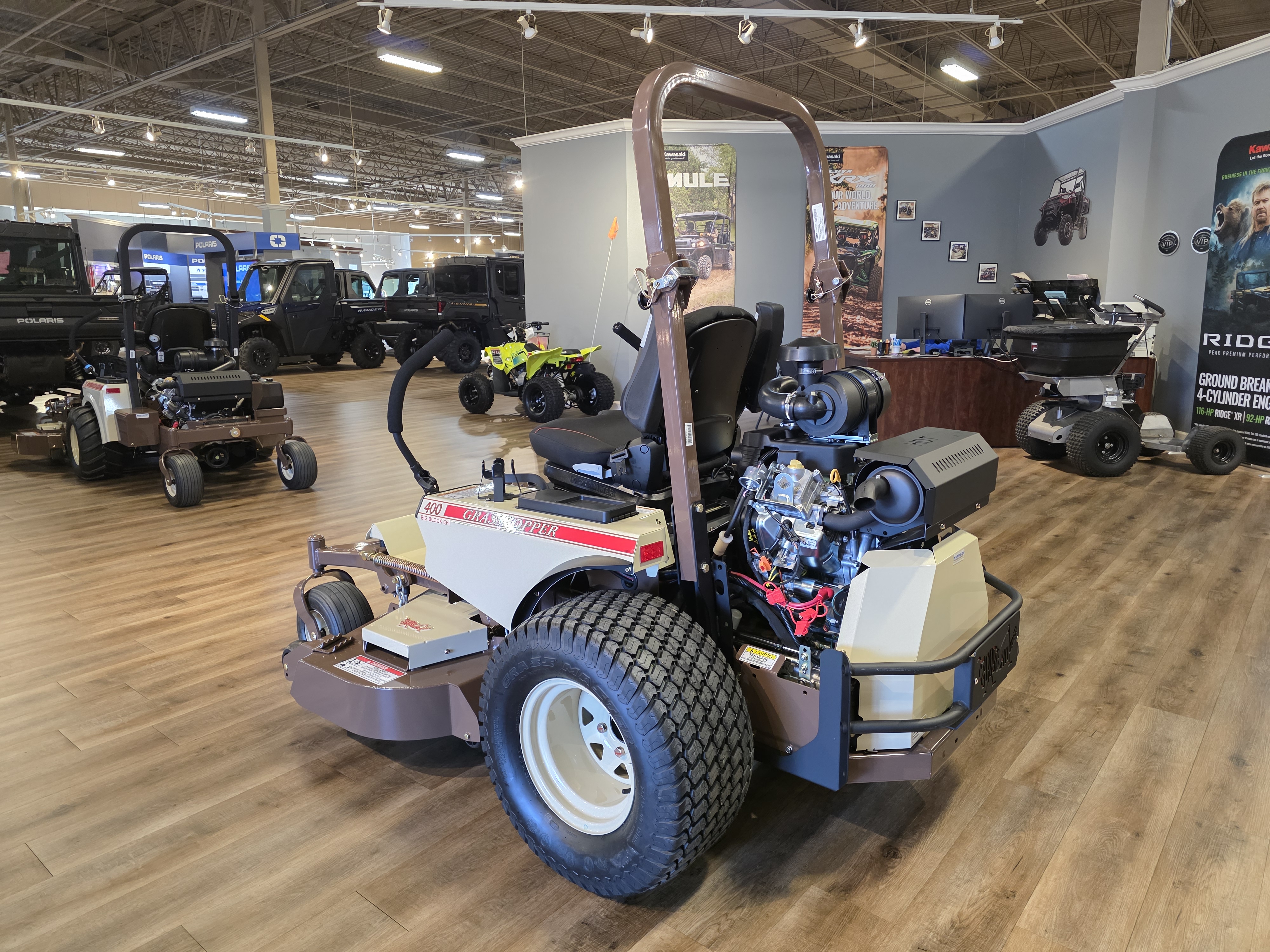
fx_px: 844
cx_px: 635
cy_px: 476
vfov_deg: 58.9
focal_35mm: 23
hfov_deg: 73.9
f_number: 1.7
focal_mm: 6.3
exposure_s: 1/120
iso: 640
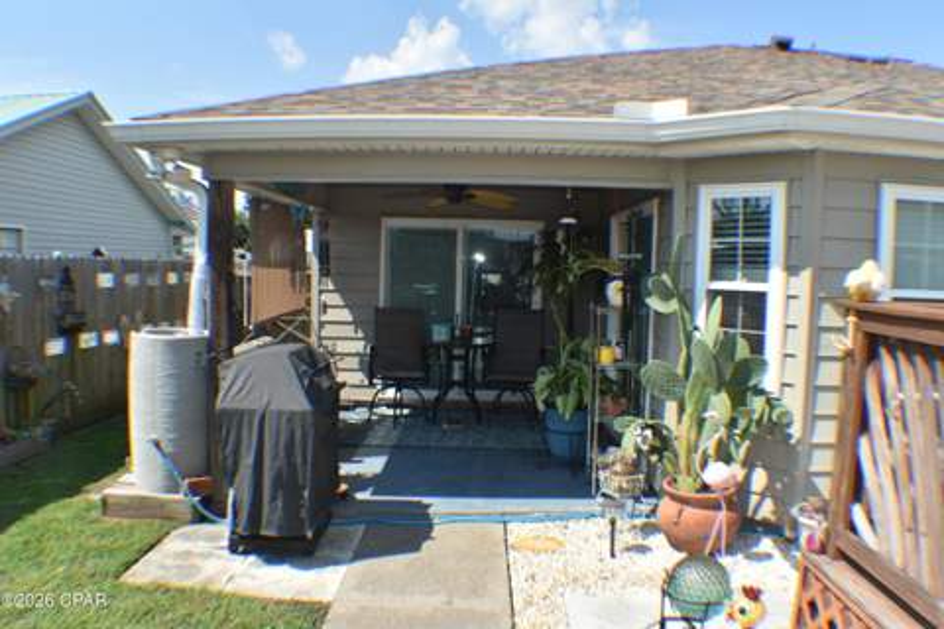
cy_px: 314
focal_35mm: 33
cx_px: 472
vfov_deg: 40.0
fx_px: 865
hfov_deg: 57.2
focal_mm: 22
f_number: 9
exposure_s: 1/200
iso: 100
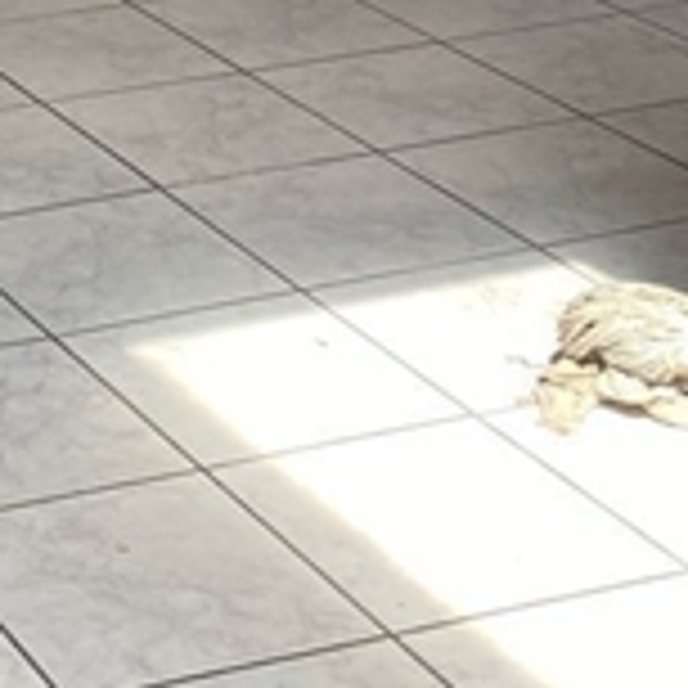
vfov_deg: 13.7
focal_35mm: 115
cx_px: -504
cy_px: -526
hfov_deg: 13.7
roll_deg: +3.2
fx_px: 2586
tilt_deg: -4.6
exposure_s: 1/60
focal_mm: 4.25
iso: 64
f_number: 1.8
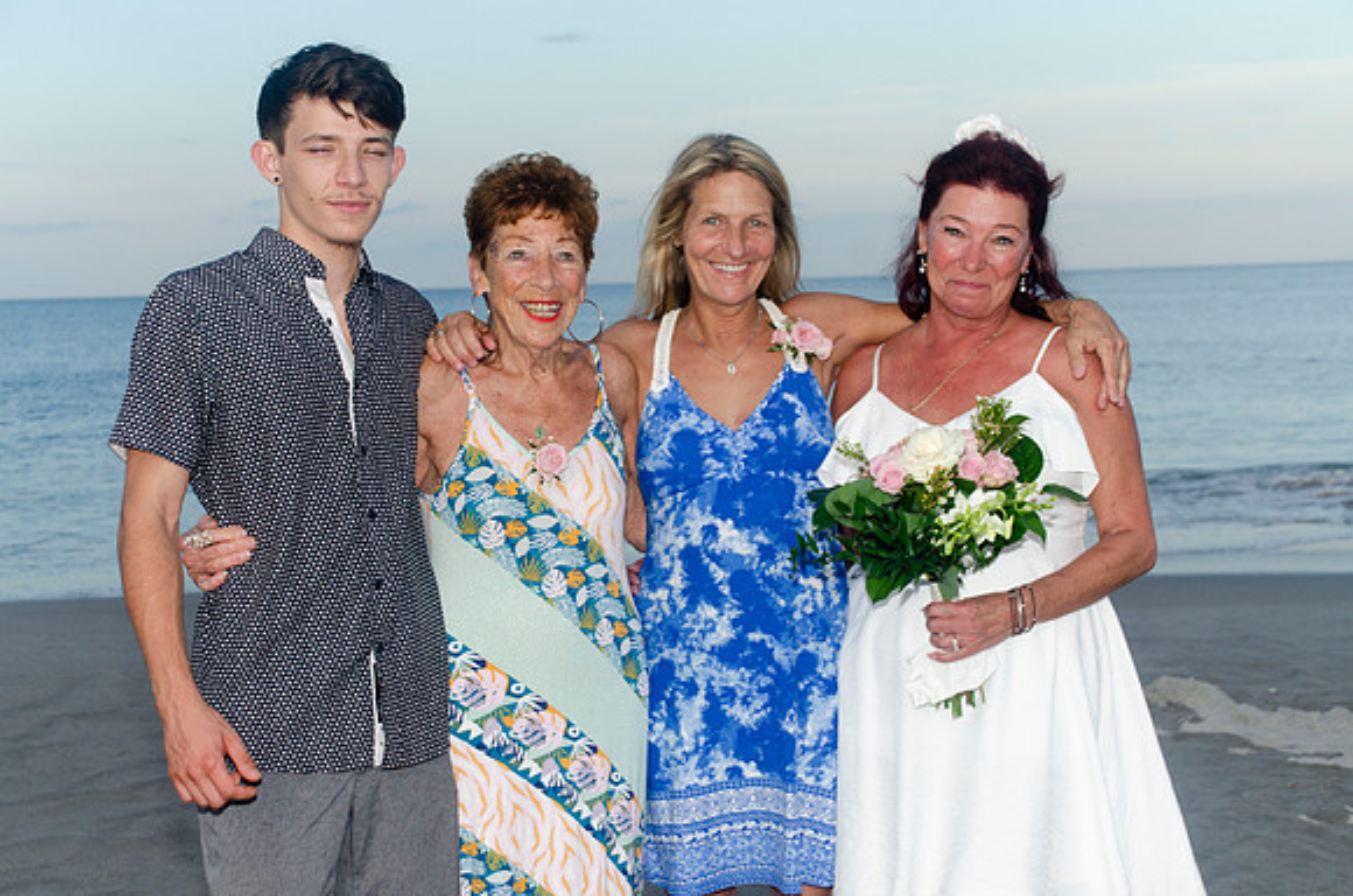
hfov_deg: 33.5
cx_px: 676
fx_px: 2250
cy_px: 448
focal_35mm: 60
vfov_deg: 22.5
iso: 200
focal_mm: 40
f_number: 6.3
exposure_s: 1/250
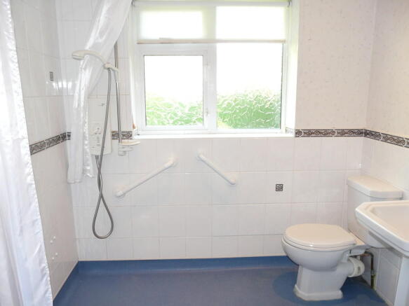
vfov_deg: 48.2
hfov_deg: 61.7
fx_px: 343
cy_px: 153
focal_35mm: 29
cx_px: 204
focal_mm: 4.7
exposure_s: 1/20
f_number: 2.8
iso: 100
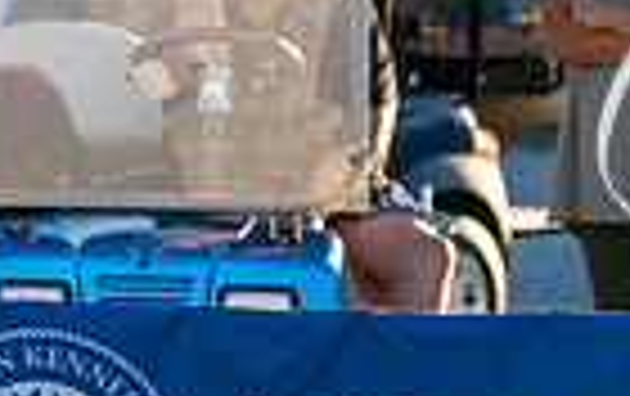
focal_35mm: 564
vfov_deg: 2.3
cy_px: 322
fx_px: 9699
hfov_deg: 3.7
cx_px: 1251
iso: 1000
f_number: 4.5
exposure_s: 1/1600
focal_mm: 134
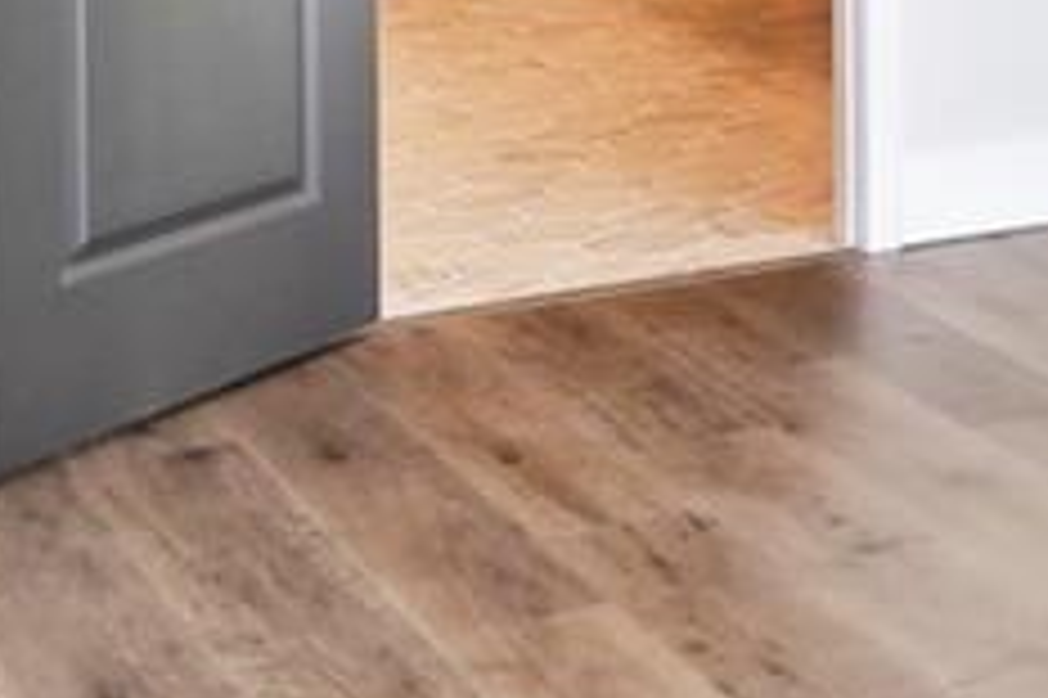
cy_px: -455
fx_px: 2996
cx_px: 1912
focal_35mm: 103
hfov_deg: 16.5
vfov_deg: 12.4
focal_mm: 10
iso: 100
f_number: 7.1
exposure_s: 1/40
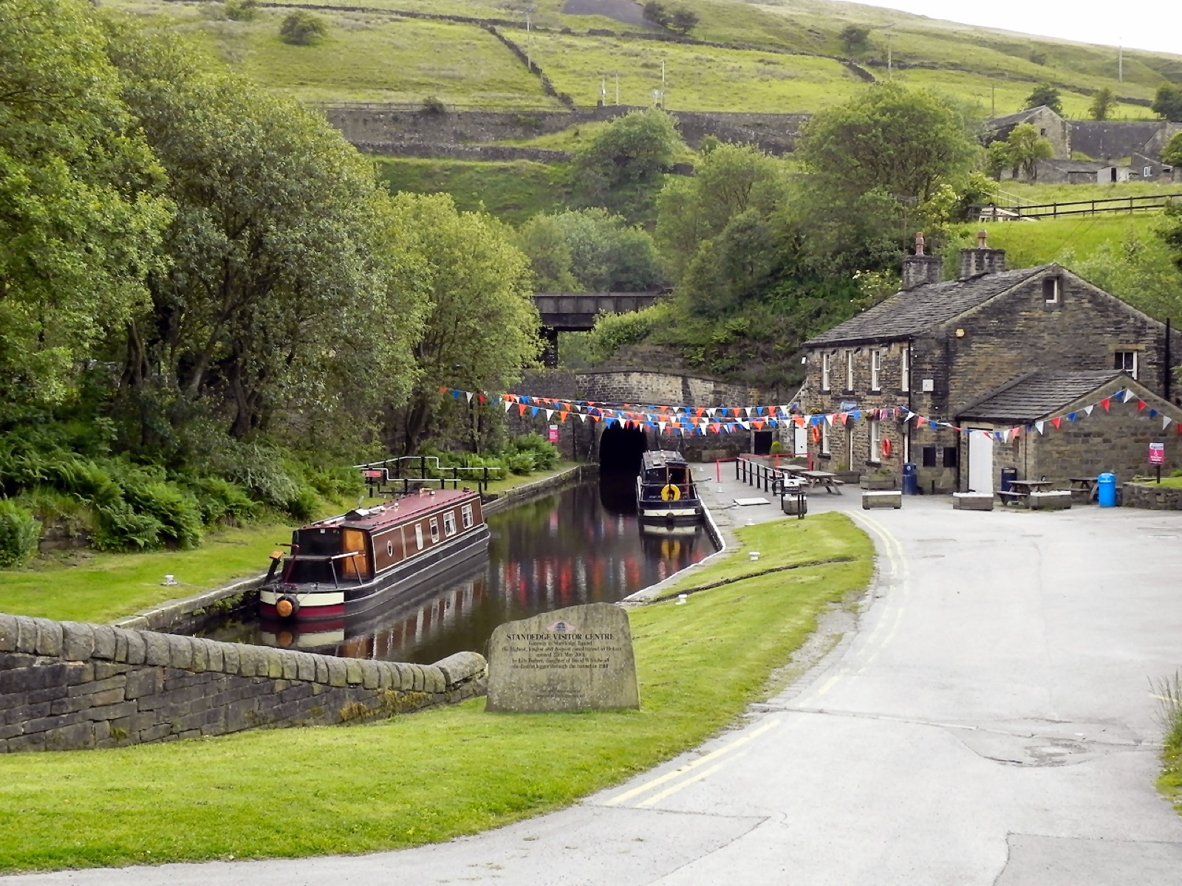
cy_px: 443
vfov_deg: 31.5
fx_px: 1571
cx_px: 591
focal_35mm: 46
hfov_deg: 41.2
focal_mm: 8.2
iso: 160
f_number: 5.6
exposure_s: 1/96.2
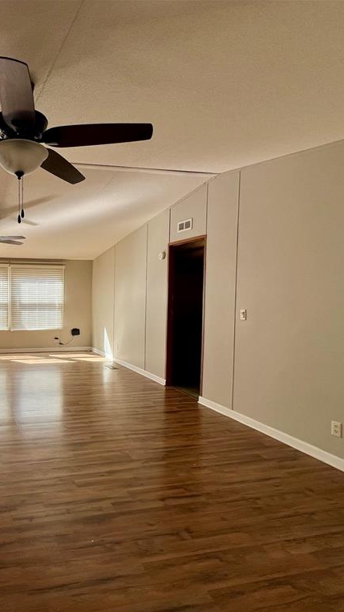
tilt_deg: -3.2
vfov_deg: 89.6
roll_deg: -0.4
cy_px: 307
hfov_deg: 51.6
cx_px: 35
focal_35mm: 19
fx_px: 308
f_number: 1.8
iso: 40
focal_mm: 1.57
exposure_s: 1/99
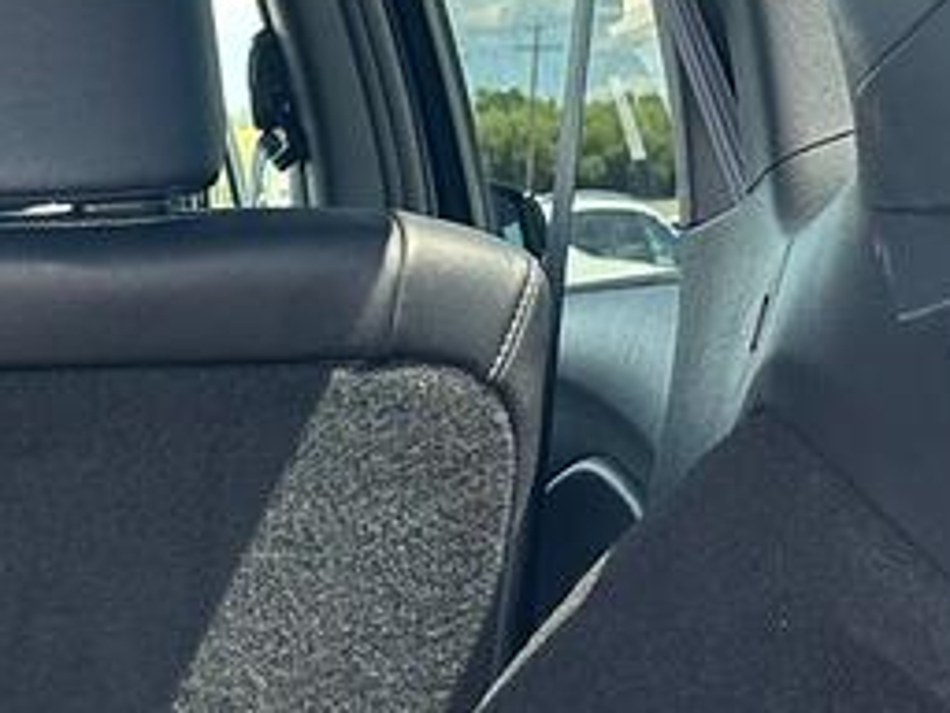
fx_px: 3293
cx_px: -898
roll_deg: +0.4
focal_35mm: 120
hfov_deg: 14.0
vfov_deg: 12.0
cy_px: 899
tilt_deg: -12.1
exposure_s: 1/205
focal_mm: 6.86
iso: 80
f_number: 1.78
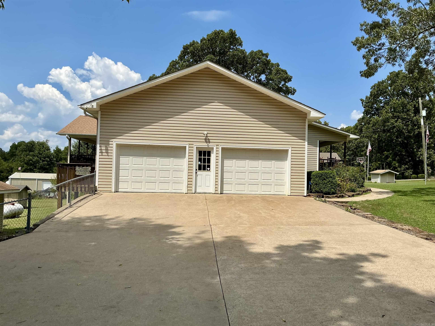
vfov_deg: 48.2
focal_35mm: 29
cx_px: 218
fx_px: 364
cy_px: 163
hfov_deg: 61.7
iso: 25
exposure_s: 1/2538
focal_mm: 3
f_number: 1.8
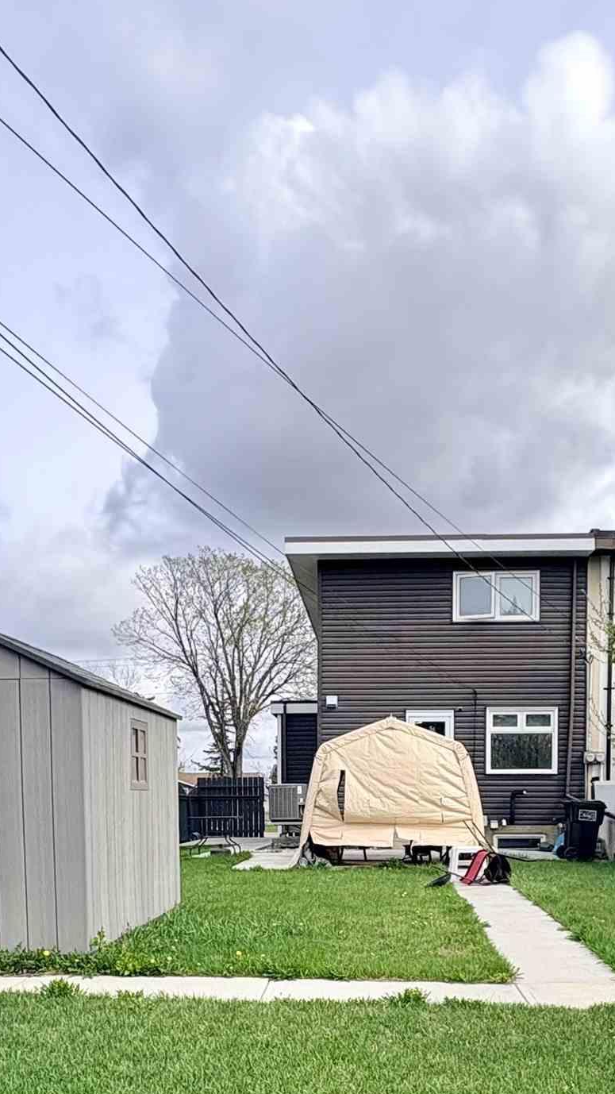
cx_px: 338
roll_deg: +0.3
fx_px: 986
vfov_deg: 54.7
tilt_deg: -1.1
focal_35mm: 34
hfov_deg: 34.6
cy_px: 849
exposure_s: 1/1299
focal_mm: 2.22
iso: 50
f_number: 2.2
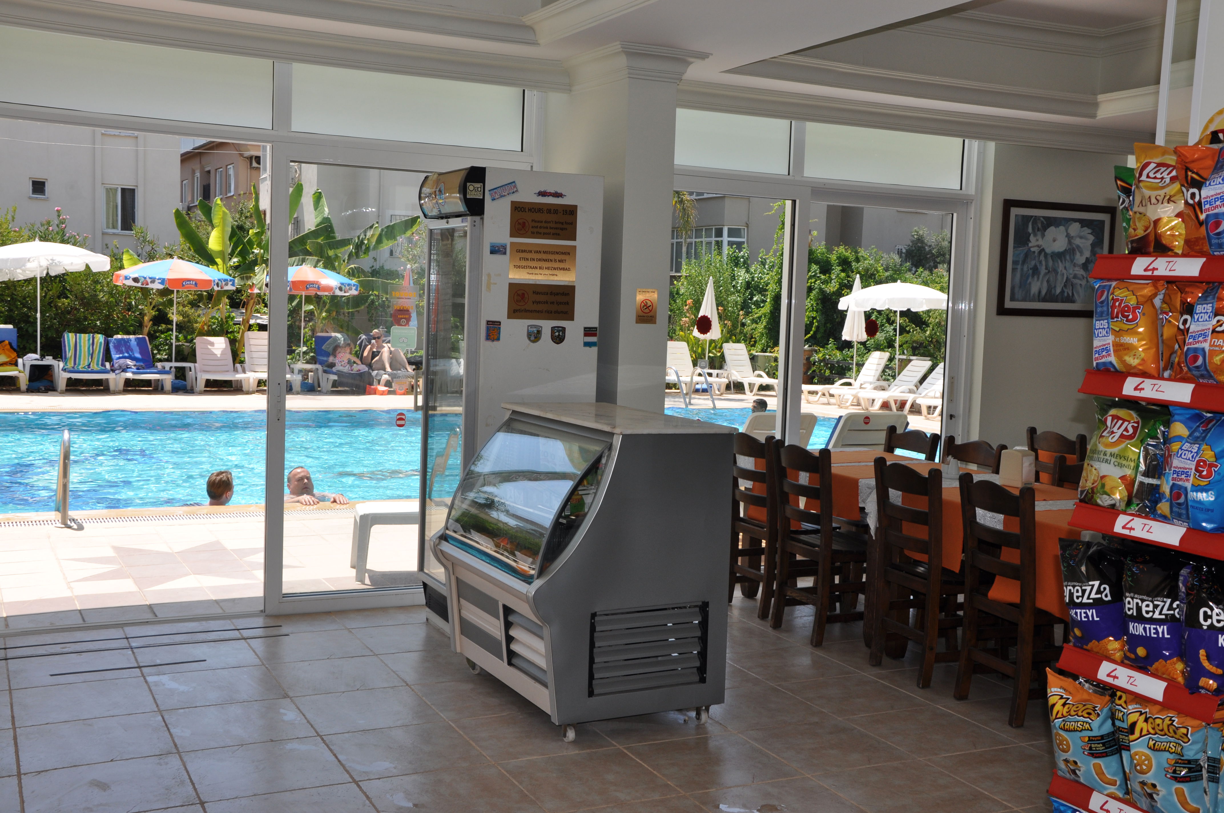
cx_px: 612
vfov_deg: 34.1
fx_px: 1324
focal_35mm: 39
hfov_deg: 49.6
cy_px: 406
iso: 200
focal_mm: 26
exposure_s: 1/200
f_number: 10
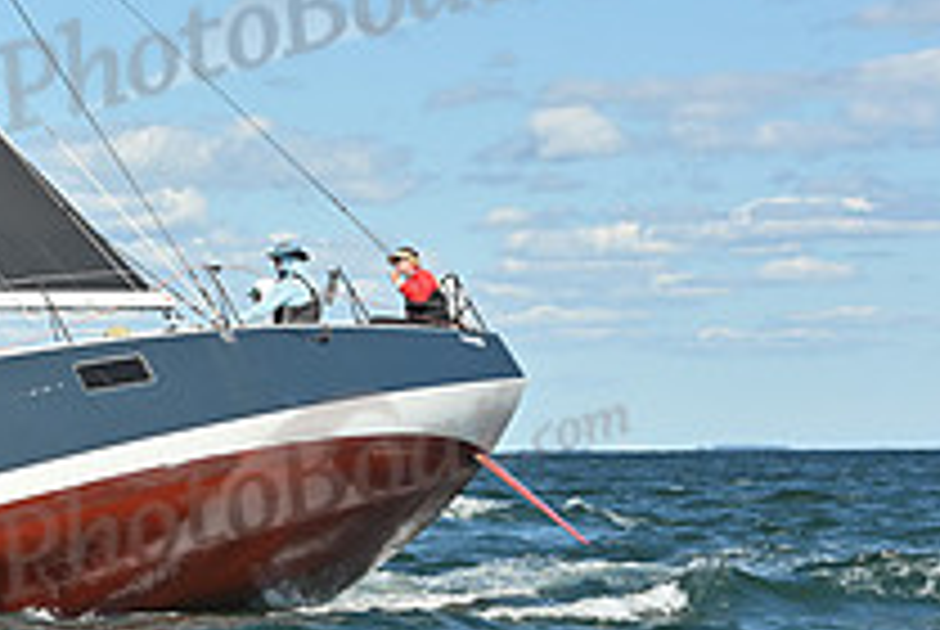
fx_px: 5073
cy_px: 313
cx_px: -234
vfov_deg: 7.1
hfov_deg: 10.4
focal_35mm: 194
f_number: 9
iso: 320
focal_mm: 70
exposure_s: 1/1250
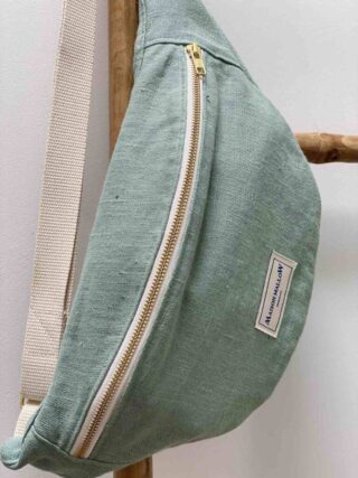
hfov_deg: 28.0
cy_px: 239
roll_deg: +0.3
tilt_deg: -0.8
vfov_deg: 36.8
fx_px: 717
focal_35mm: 52
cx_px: 179
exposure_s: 1/122
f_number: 2
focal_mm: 6
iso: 40
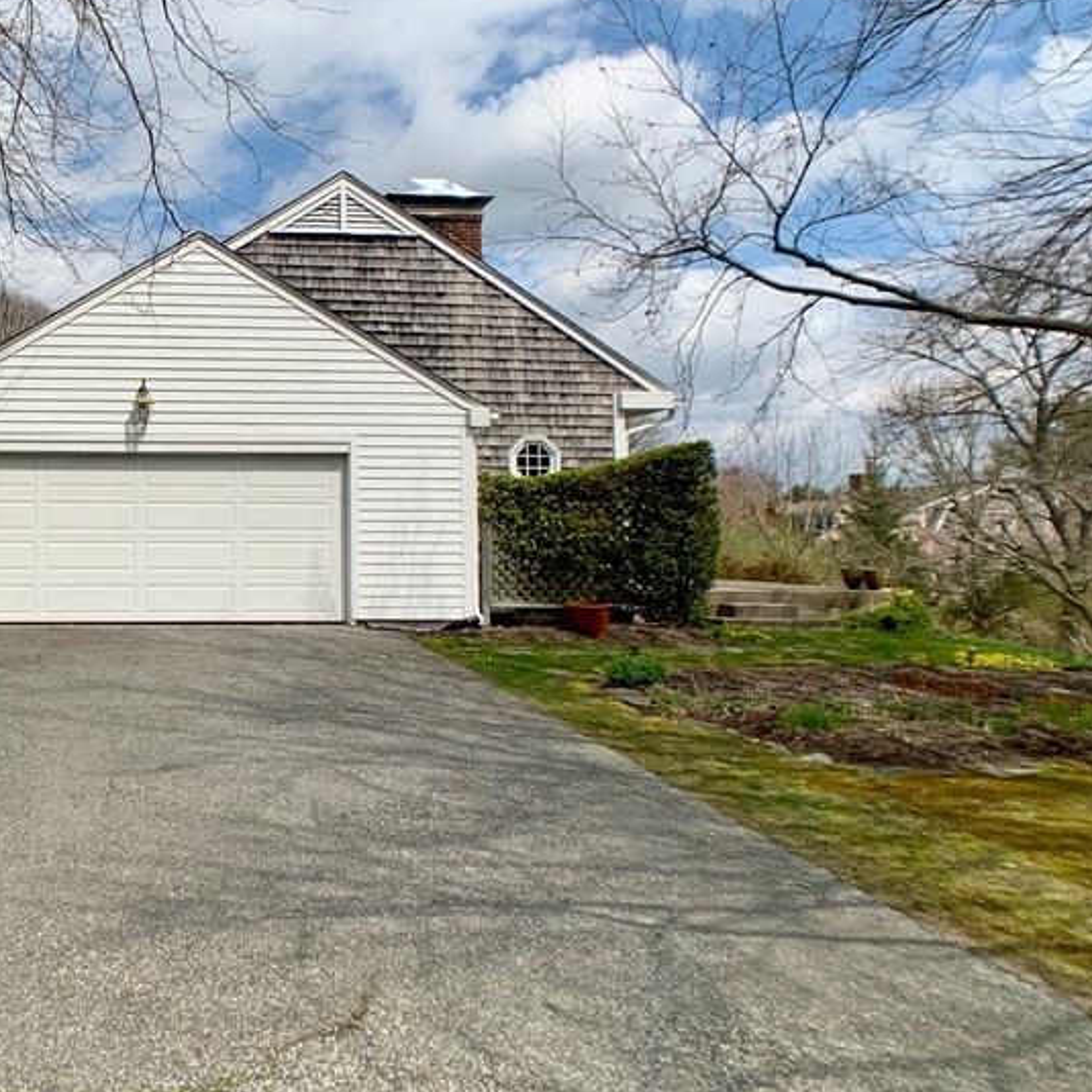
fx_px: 1570
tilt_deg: +2.7
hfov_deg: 36.5
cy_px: 476
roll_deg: -0.8
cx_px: 155
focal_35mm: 44
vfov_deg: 38.3
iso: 25
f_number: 1.8
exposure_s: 1/3650
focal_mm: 4.25
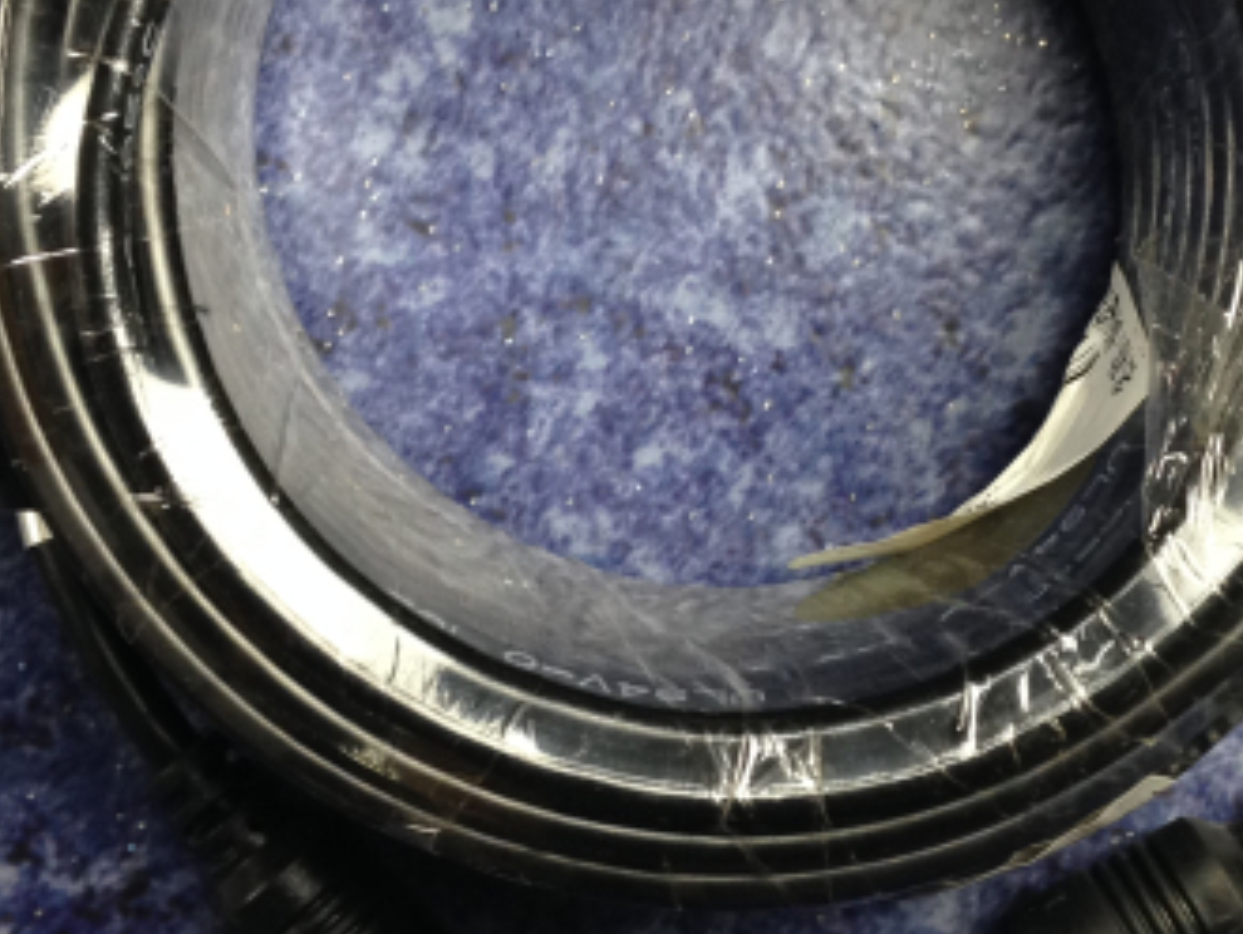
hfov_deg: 24.4
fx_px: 2875
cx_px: 701
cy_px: 369
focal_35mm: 80
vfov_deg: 18.4
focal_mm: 4.12
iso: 100
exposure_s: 1/20
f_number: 2.4
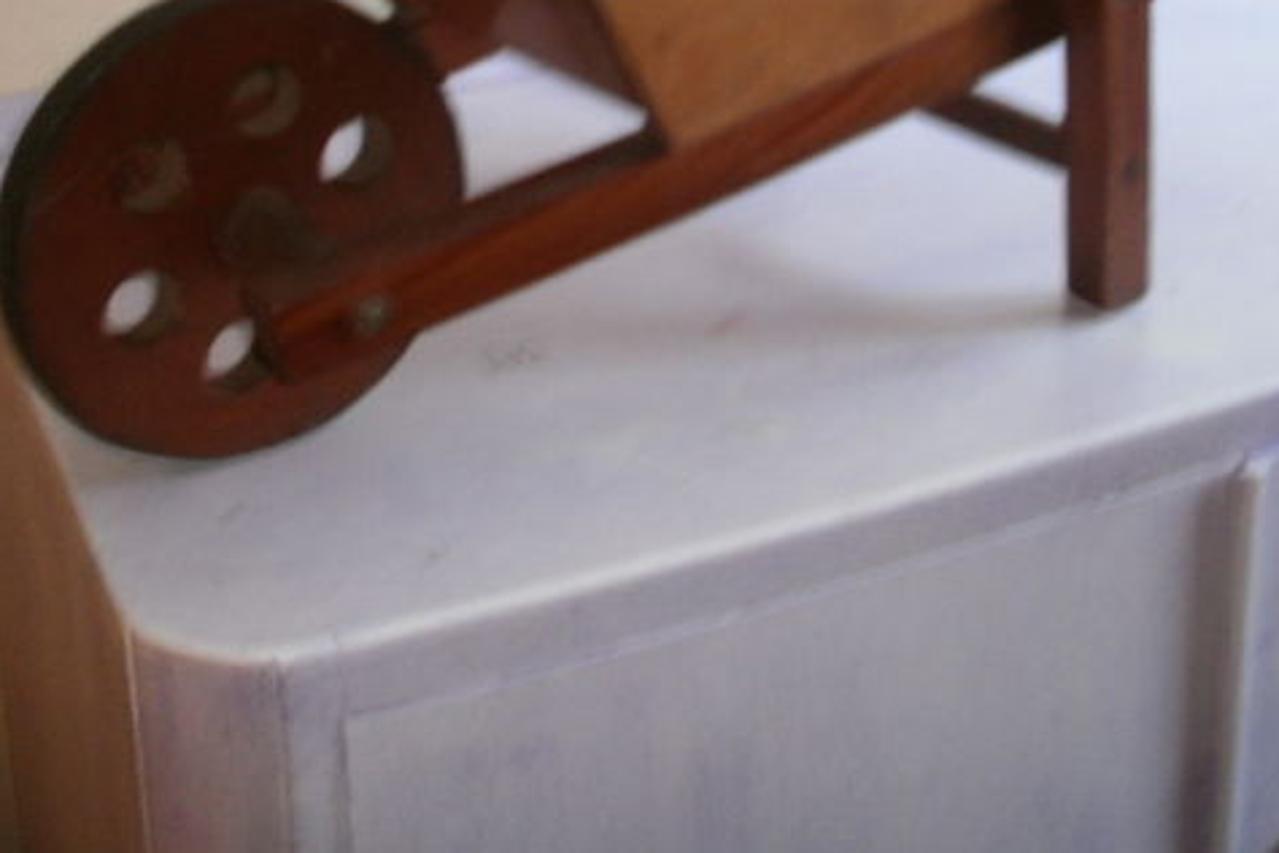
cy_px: -135
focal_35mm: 57
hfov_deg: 35.1
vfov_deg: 22.2
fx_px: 2025
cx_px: 650
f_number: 2.6
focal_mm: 4.65
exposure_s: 1/25
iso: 125
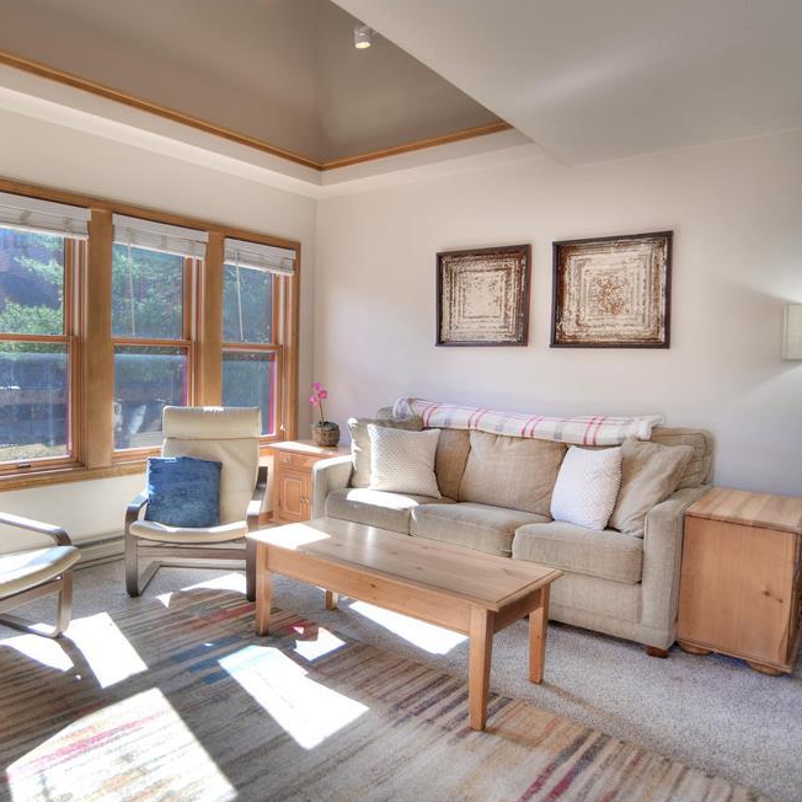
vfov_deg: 65.0
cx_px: 279
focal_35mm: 24
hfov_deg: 63.7
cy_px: 389
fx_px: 629
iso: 100
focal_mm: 18
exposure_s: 1/50
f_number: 5
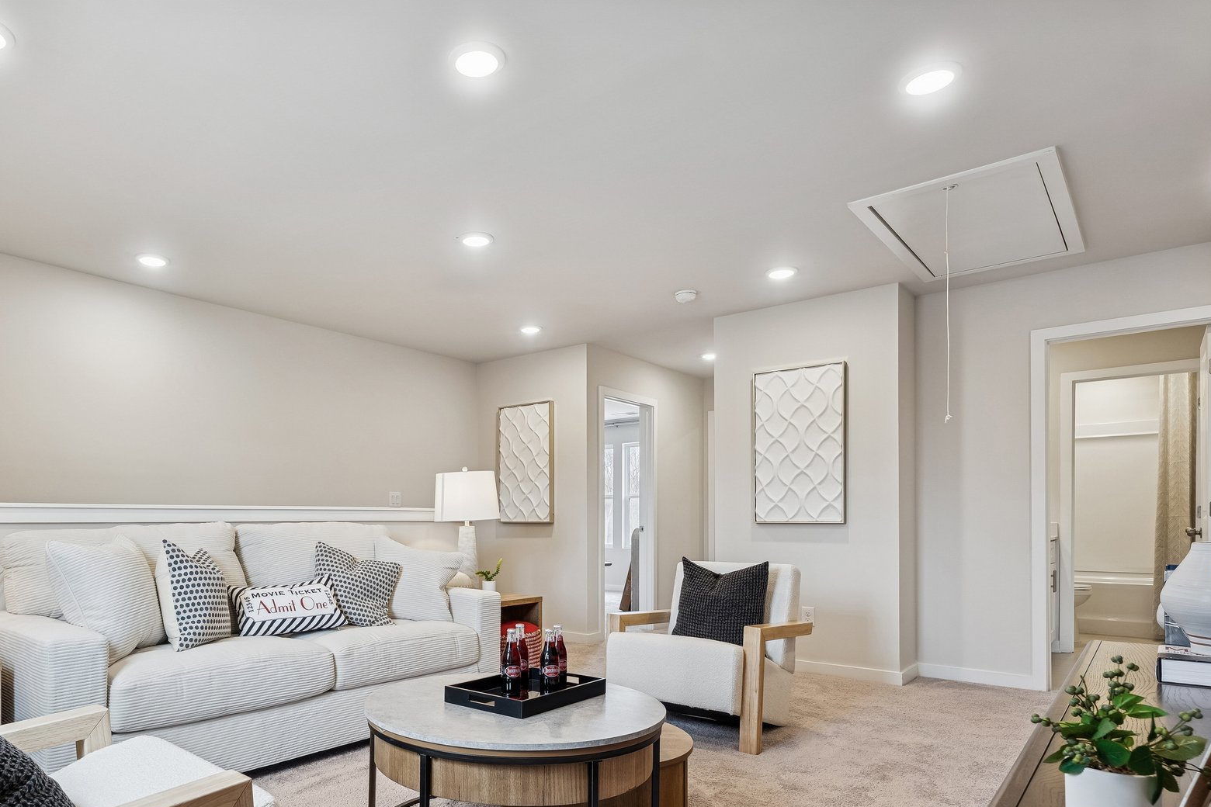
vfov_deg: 58.4
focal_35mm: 21
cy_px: 524
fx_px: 706
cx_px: 460
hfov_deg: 79.8
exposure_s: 1/10
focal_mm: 16
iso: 400
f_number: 8
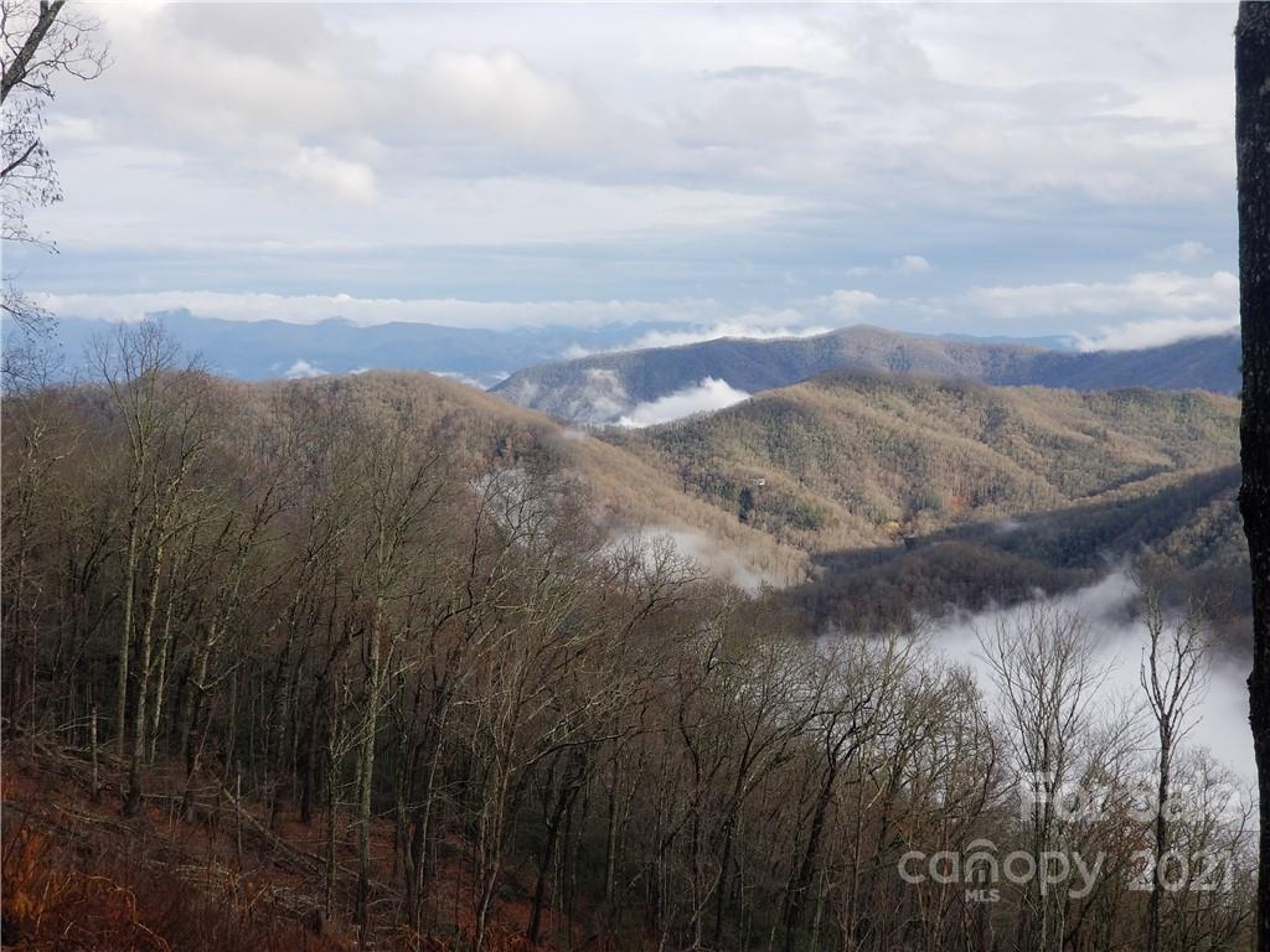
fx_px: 1908
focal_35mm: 52
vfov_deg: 28.0
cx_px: 635
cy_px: 476
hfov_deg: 36.8
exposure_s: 1/376
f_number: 2.4
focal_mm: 6
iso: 25
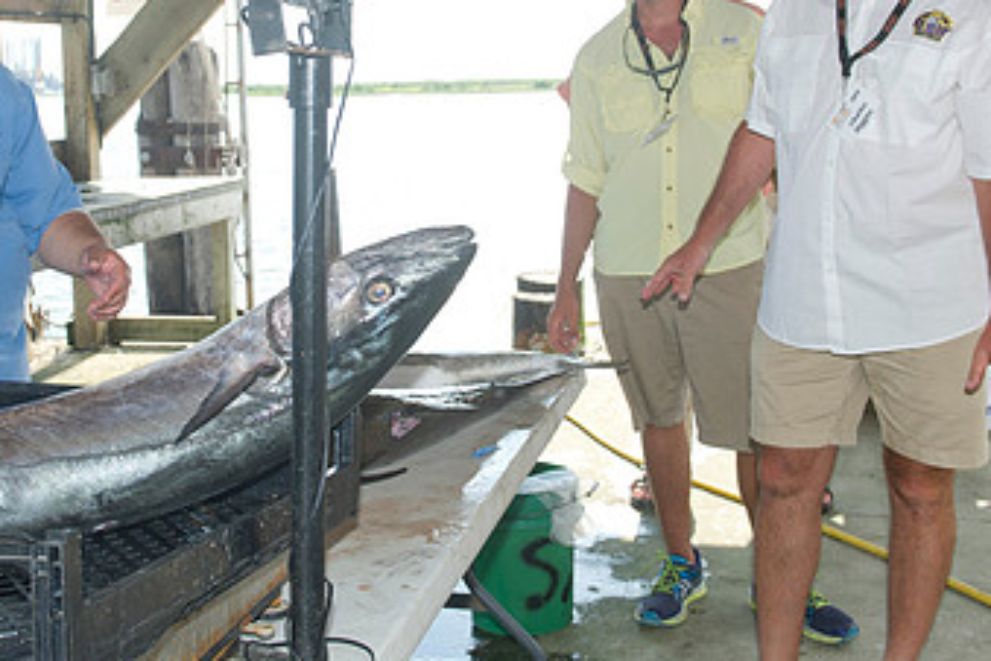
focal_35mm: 53
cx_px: 427
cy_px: 155
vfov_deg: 25.2
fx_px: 1459
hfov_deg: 37.5
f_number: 5.6
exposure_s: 1/250
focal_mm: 31
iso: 125
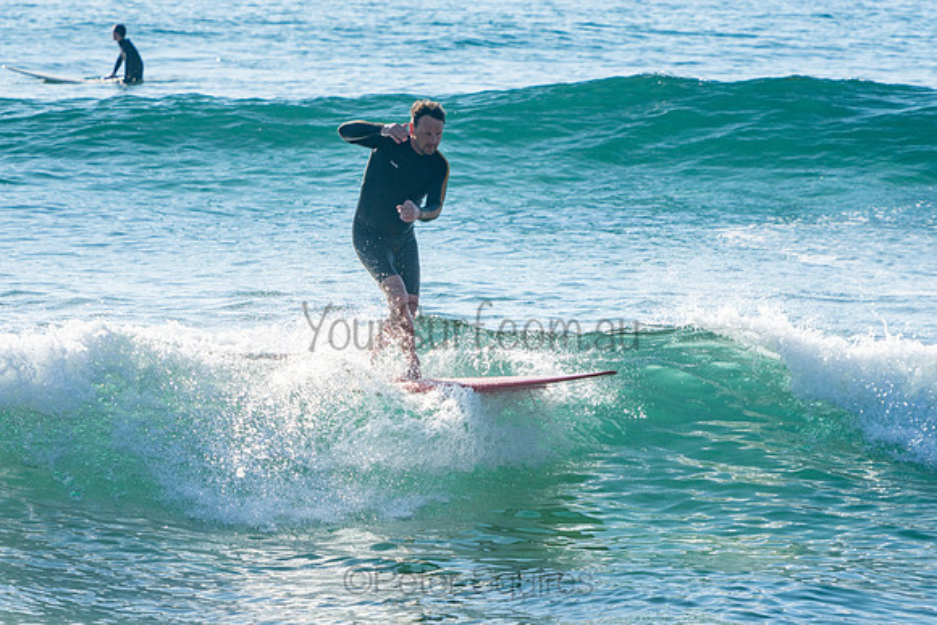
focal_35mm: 360
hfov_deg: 5.7
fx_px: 9372
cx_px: 468
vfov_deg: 3.8
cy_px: 312
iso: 220
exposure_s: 1/1250
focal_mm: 240
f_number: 5.6
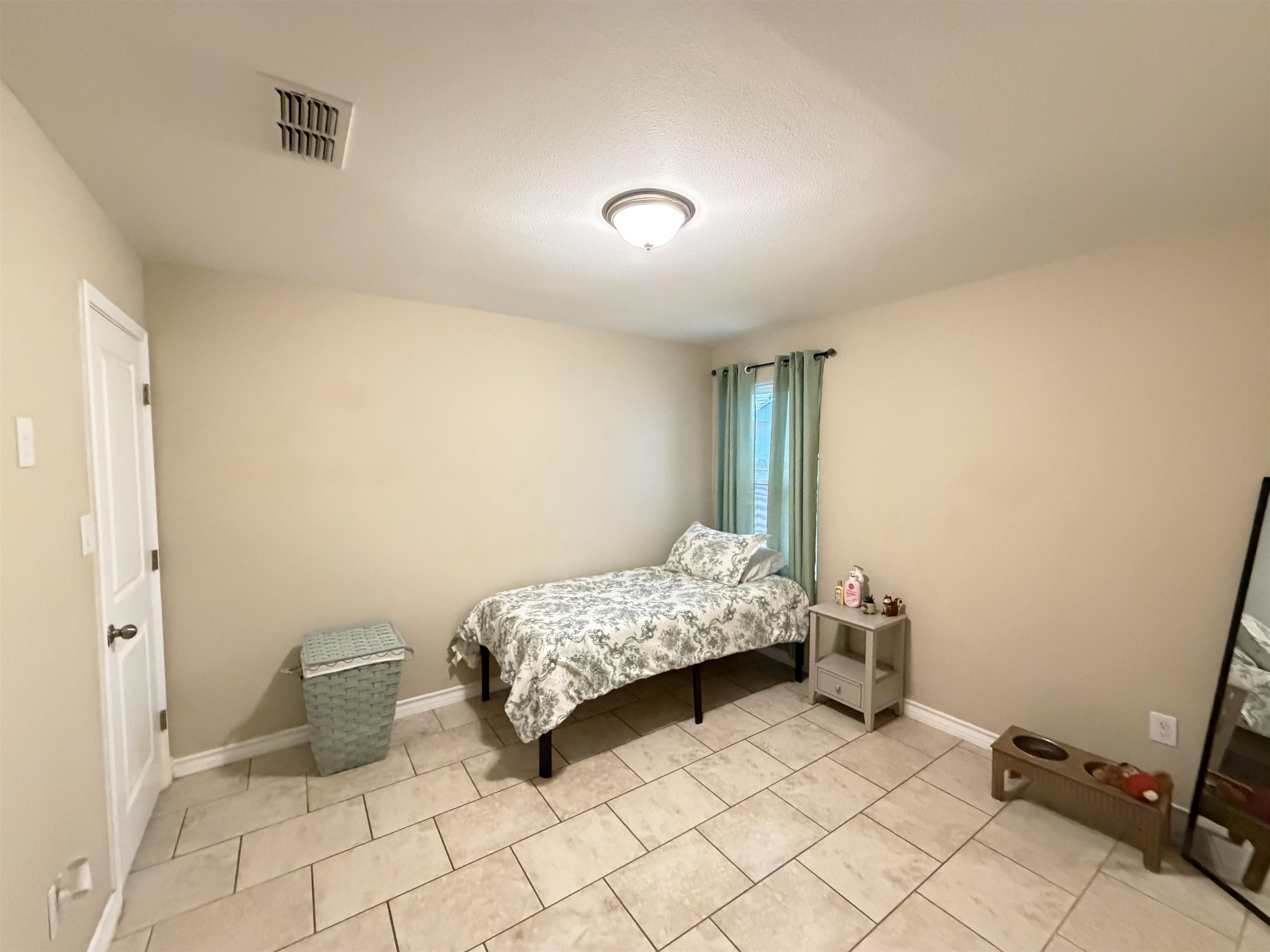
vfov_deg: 85.7
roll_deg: +0.4
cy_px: 476
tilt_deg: -1.2
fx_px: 514
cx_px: 635
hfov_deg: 102.1
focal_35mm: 14
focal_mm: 2.22
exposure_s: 1/40
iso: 1000
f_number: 2.2
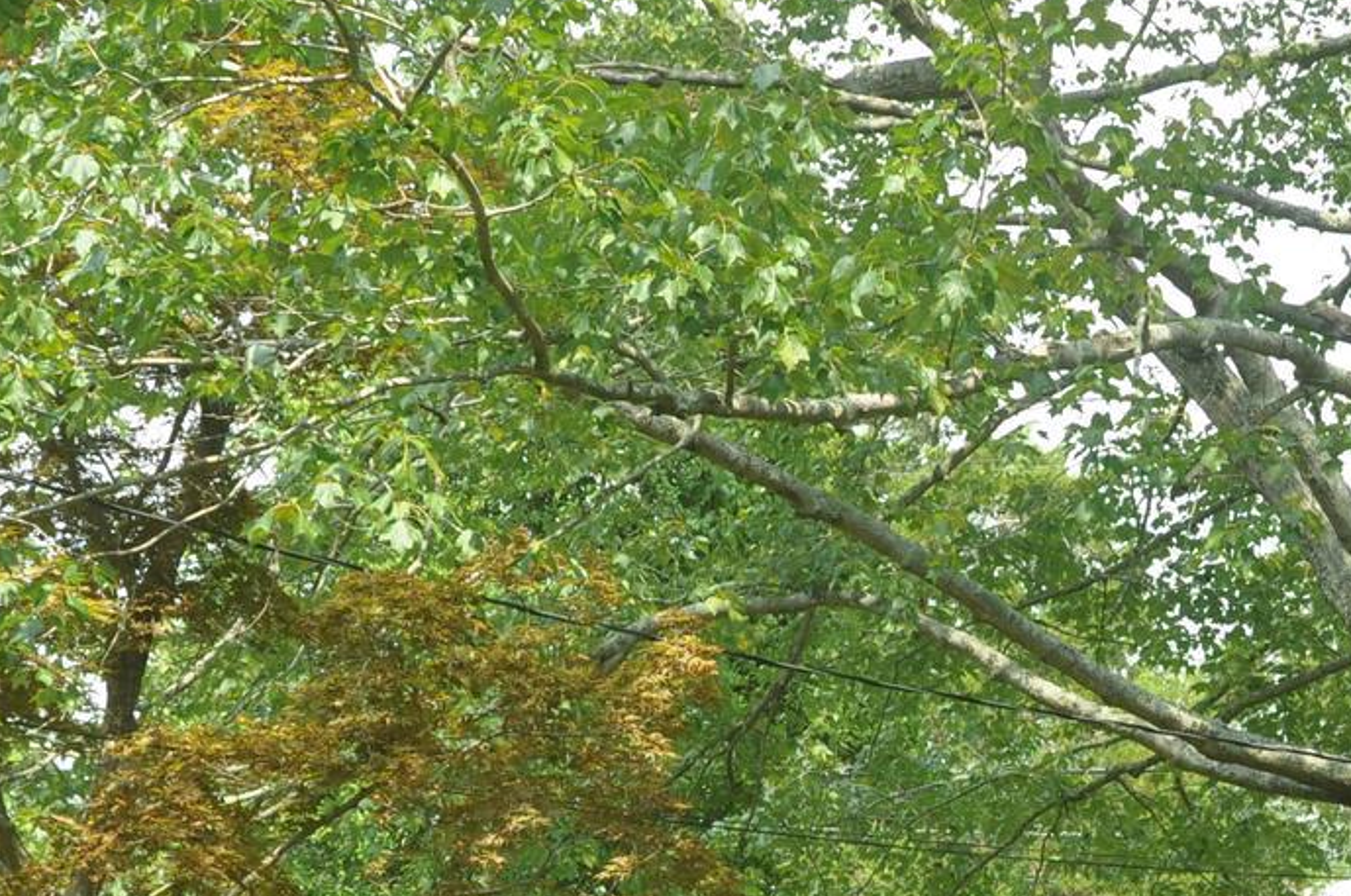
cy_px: 959
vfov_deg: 11.6
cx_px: 1249
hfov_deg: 17.4
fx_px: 4346
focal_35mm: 116
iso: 200
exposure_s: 1/60
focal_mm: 26
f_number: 7.1
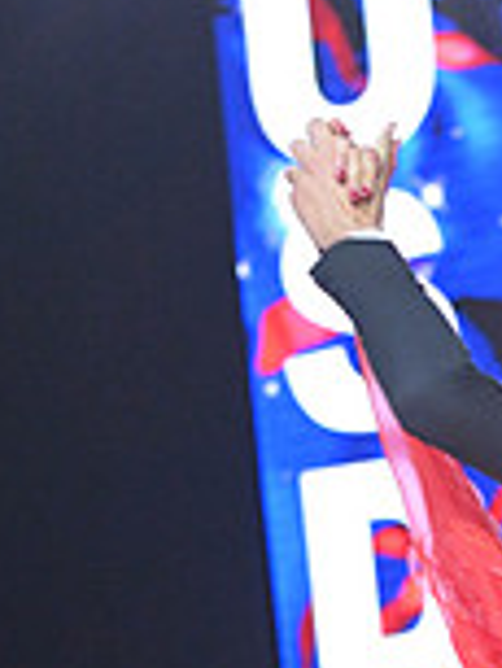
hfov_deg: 4.1
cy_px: 1126
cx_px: 722
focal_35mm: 358
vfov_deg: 5.5
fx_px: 6913
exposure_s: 1/400
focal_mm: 98
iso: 4000
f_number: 4.5
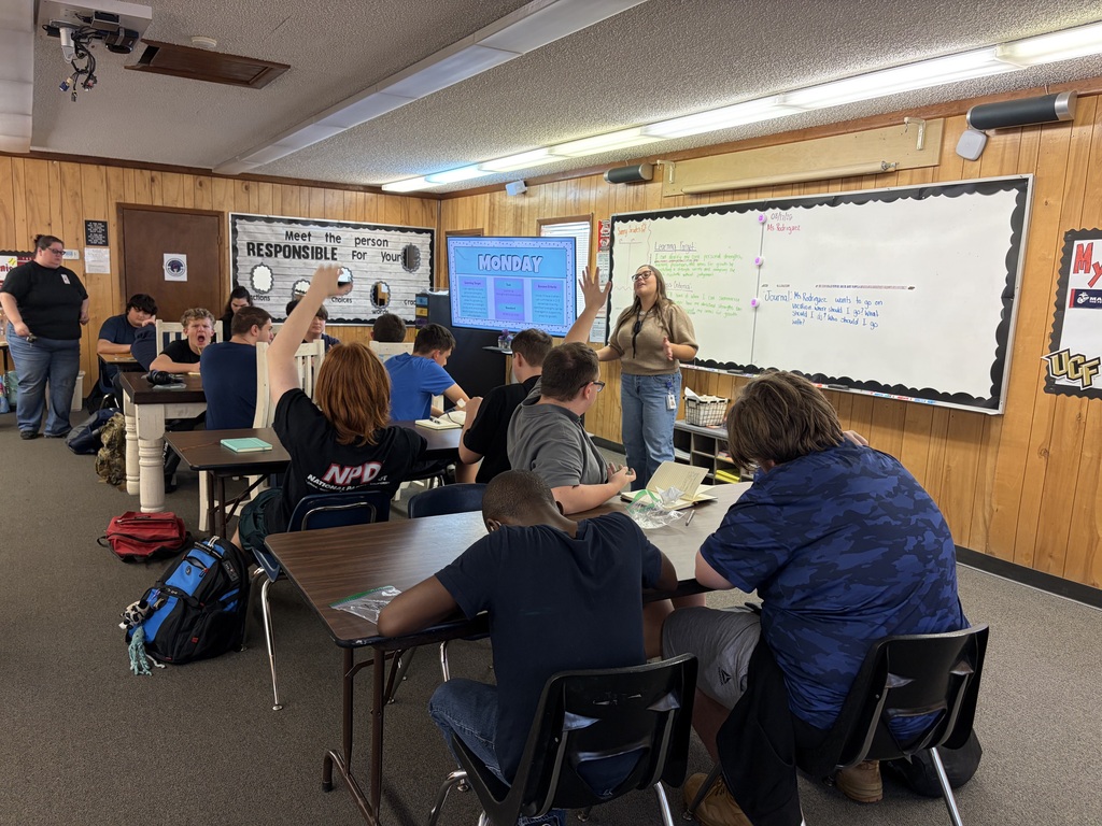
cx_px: 551
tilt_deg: -8.6
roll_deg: -1.7
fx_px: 828
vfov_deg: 53.1
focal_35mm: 26
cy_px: 413
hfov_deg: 67.3
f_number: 1.6
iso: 80
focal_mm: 5.96
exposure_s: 1/60
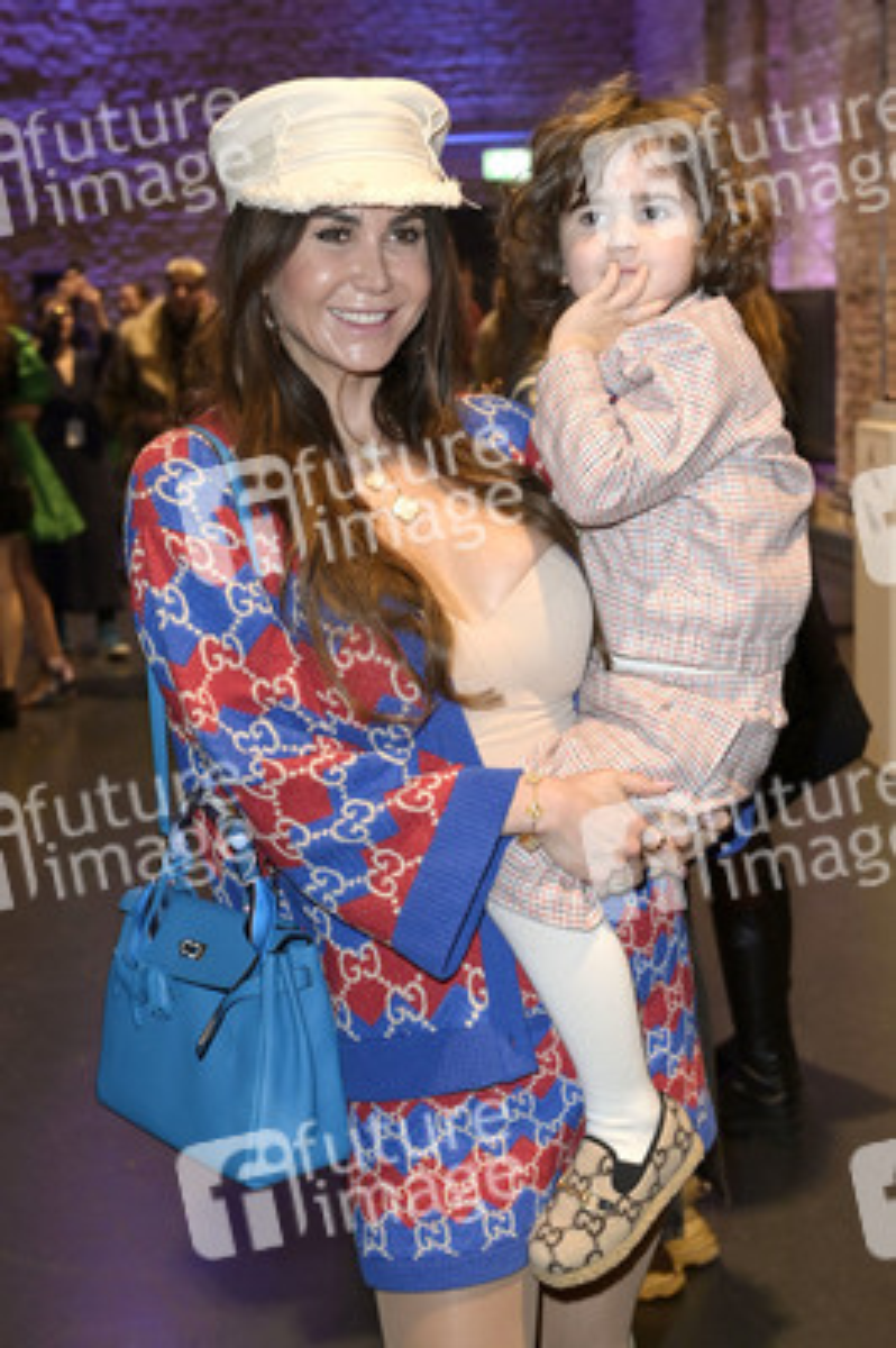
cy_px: 674
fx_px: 1945
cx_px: 448
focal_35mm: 52
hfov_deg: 25.9
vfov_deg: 38.2
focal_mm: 52
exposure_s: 1/50
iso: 1600
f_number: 5
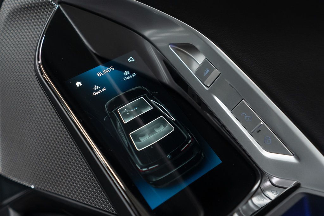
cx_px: 162
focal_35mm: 42
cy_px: 108
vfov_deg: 31.9
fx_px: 378
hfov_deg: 46.4
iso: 1000
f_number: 3.2
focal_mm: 28
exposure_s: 1/50
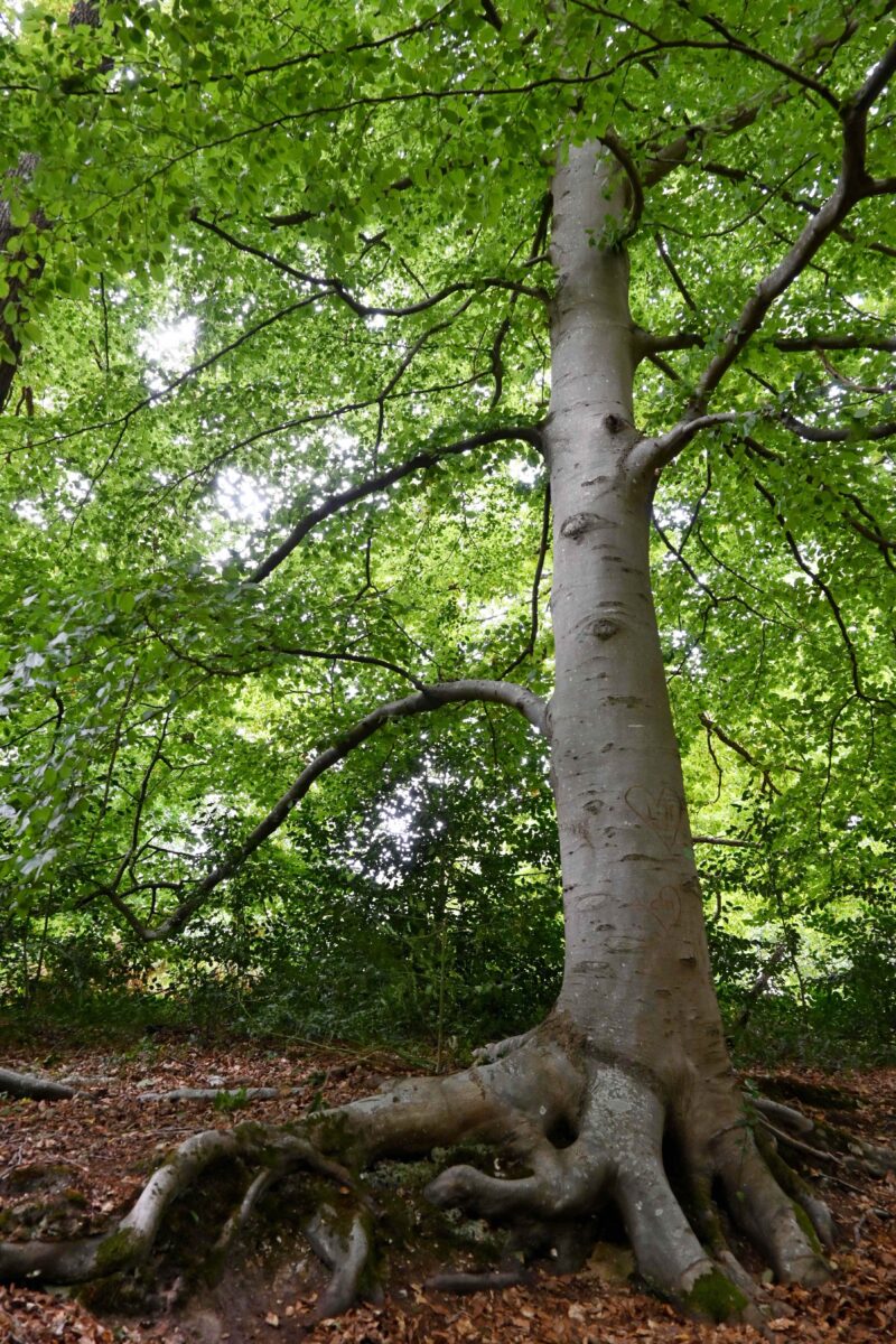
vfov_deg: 73.7
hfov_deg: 53.1
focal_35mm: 24
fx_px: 896
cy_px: 672
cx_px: 448
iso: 500
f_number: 5
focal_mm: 16
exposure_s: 1/80
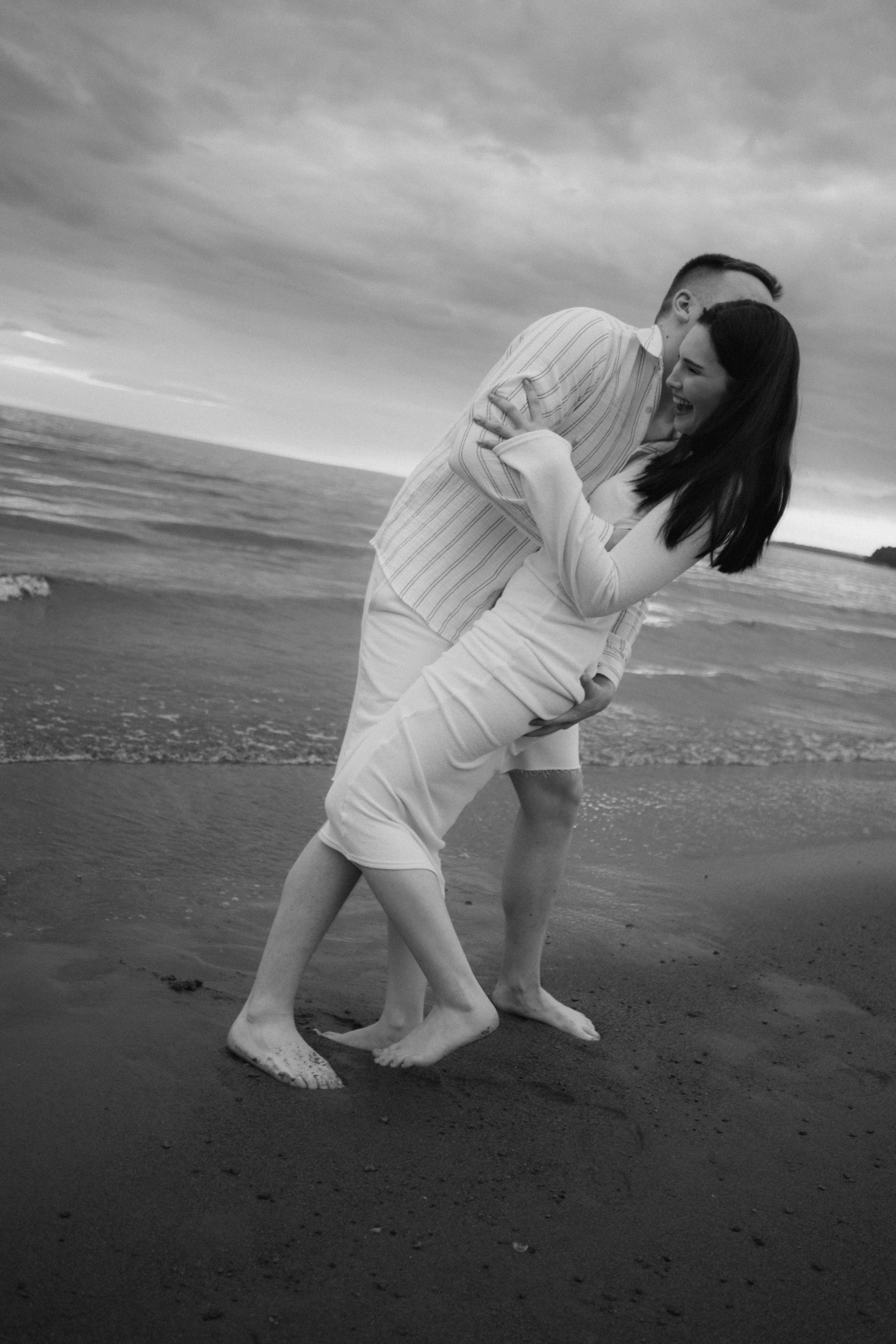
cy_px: 672
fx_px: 1307
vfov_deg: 54.4
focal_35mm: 35
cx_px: 448
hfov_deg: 37.9
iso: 320
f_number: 2
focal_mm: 23
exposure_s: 1/400
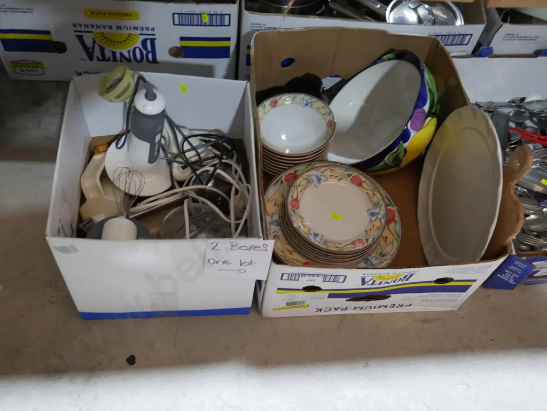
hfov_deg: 51.3
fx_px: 569
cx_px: 274
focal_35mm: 36
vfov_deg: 39.7
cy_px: 206
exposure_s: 1/60
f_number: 4
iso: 800
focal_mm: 18
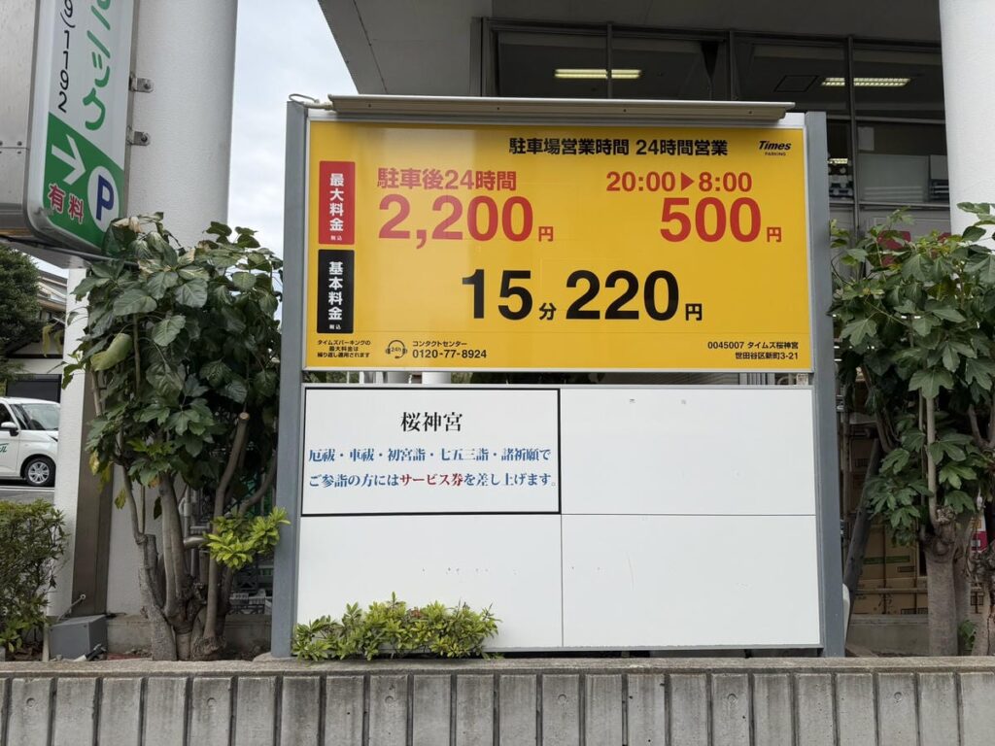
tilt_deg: +4.6
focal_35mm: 24
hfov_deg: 71.6
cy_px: 373
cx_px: 498
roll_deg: -0.3
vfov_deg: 56.8
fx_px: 690
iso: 80
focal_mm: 6.76
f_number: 1.78
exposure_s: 1/3425
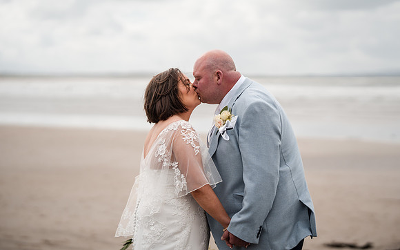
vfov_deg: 13.5
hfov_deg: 21.4
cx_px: 224
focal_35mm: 97
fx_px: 1056
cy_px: 101
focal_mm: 85
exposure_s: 1/5000
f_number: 2
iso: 100
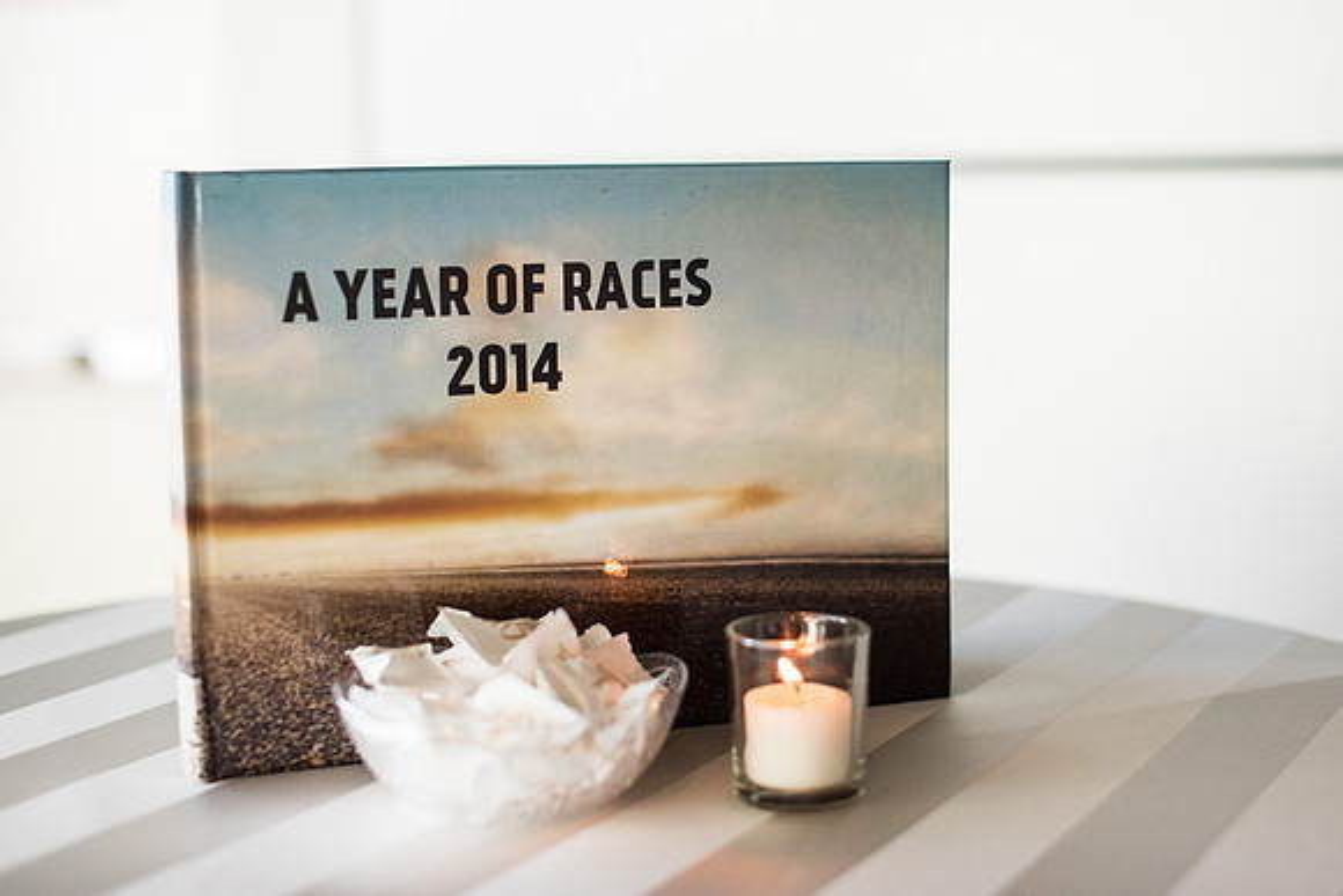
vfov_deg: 22.9
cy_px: 365
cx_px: 794
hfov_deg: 33.8
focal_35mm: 59
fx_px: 2207
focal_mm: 50
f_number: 2
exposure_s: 1/1000
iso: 1000
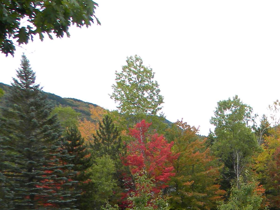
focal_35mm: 71
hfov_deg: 24.6
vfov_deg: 19.5
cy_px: 250
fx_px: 574
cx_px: 341
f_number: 3.5
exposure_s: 1/130
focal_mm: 5
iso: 80
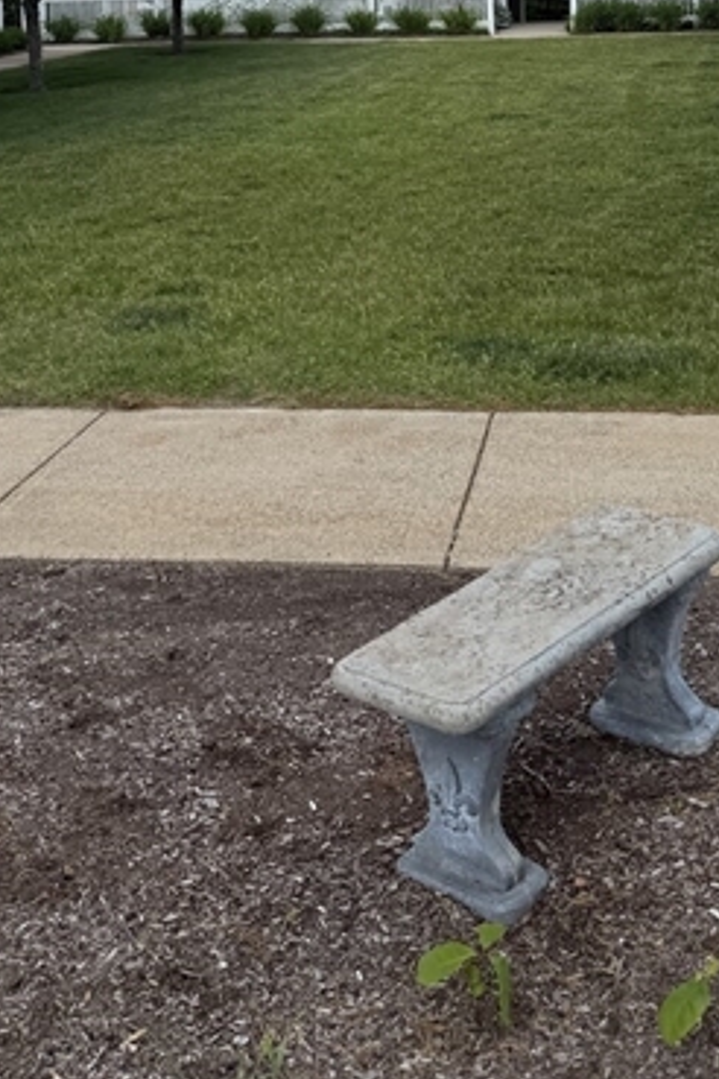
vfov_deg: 34.9
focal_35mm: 52
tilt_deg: +0.9
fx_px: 1558
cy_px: 20
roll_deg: +1.9
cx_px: 400
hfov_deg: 26.0
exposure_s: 1/3584
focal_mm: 6.76
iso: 80
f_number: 1.78
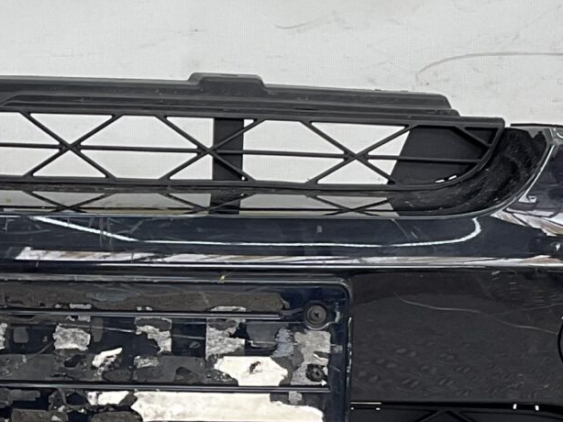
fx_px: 1967
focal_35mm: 121
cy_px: 277
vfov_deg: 12.2
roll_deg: -0.9
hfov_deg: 16.0
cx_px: 5
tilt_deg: -9.0
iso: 16
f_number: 1.8
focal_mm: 3
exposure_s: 1/111
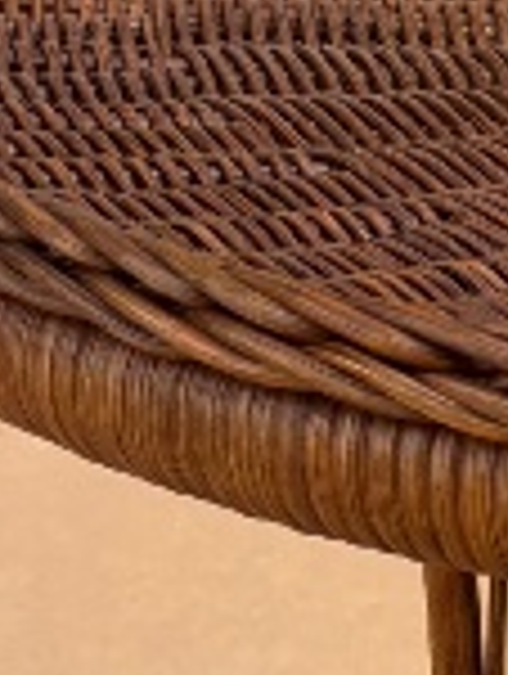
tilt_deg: -30.4
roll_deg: -2.3
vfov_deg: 9.1
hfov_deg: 6.6
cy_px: 1215
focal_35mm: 208
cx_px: 1394
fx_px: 4058
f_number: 1.6
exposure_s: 1/666
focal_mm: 5.96
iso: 50
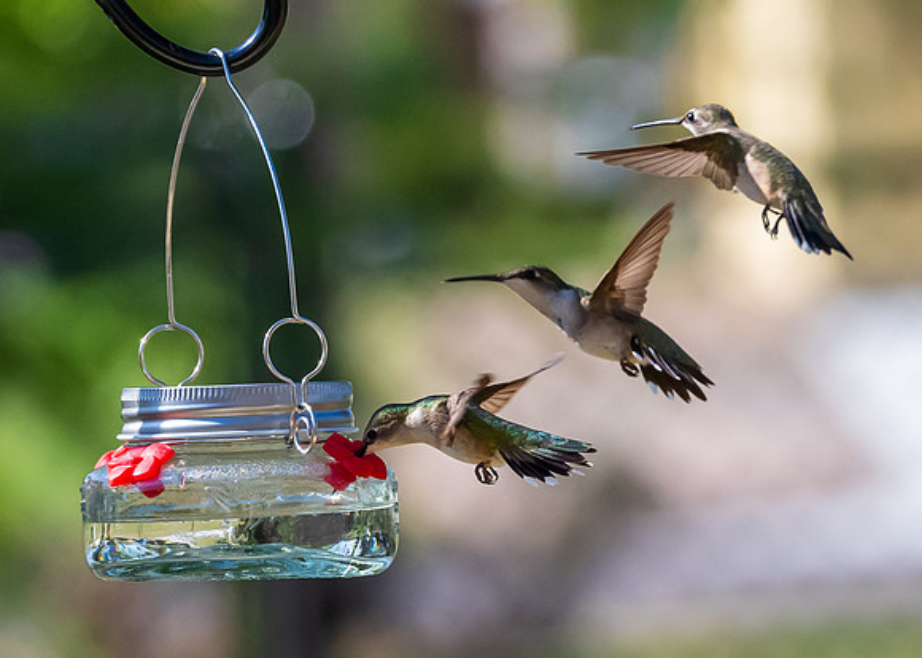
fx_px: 16331
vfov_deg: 2.3
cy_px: 419
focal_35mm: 624
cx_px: 70
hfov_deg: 3.2
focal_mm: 200
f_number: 6.3
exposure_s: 1/3200
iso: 2200
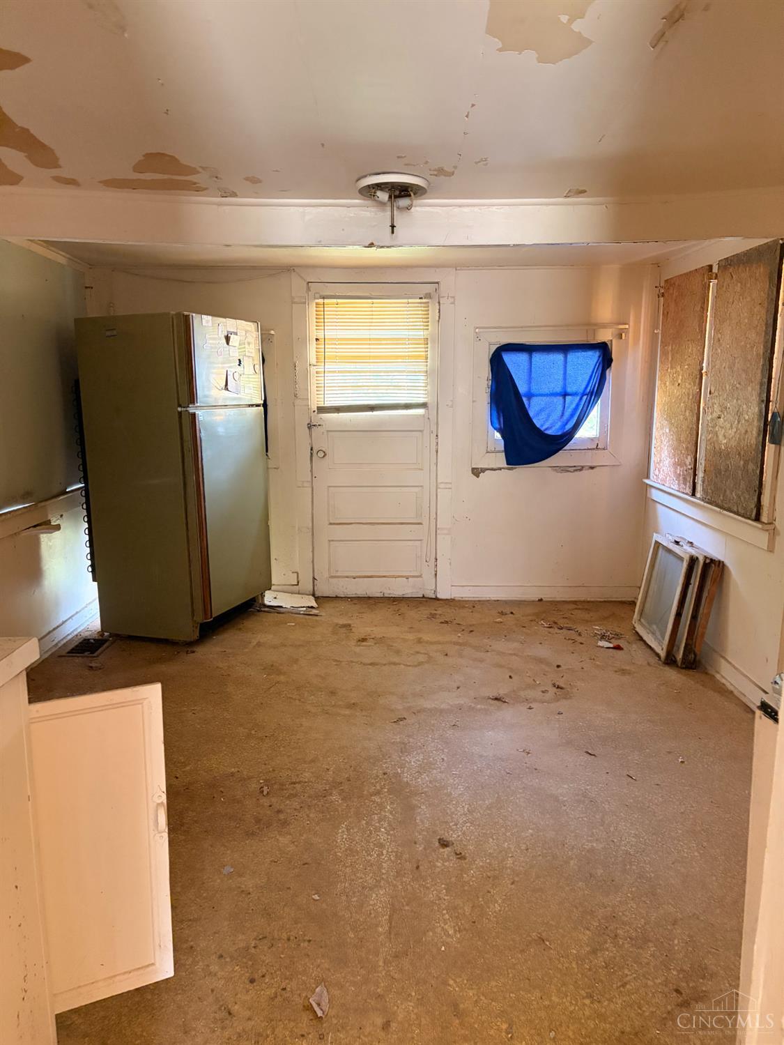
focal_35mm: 26
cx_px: 392
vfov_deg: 67.3
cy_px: 522
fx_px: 785
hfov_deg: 53.1
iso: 500
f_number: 1.6
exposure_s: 1/60
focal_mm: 5.96
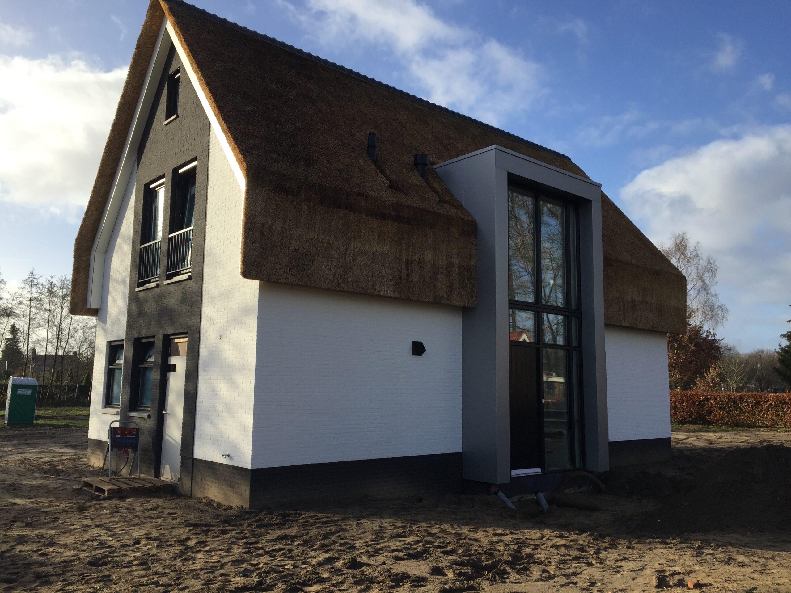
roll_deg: -1.5
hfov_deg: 61.7
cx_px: 396
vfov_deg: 48.2
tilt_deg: +7.4
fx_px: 663
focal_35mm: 29
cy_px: 296
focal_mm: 4.15
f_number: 2.2
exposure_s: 1/1364
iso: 32
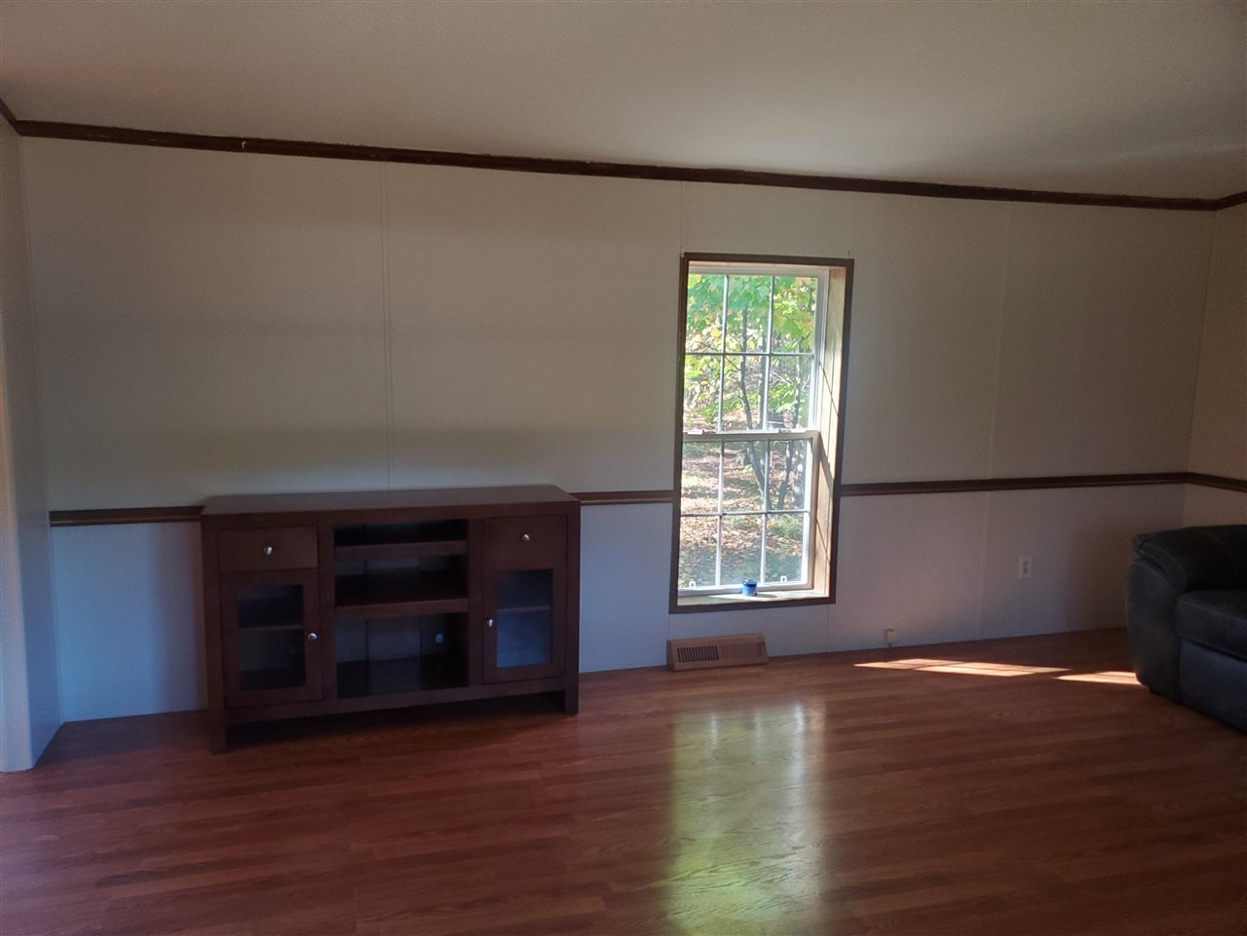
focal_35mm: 26
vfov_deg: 53.1
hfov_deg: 67.3
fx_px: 937
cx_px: 624
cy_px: 468
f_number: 1.5
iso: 250
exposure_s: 1/120
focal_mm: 4.3
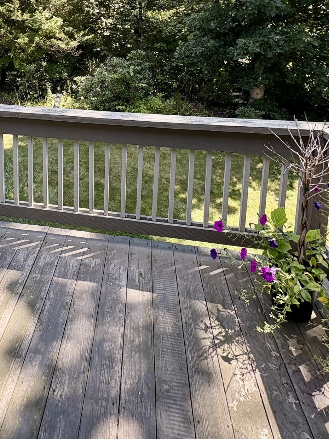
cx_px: 86
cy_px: 57
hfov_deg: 51.0
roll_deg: -0.7
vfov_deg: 59.0
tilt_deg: -7.1
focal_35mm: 26
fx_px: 330
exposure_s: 1/173
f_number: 2.2
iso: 50
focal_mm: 2.22
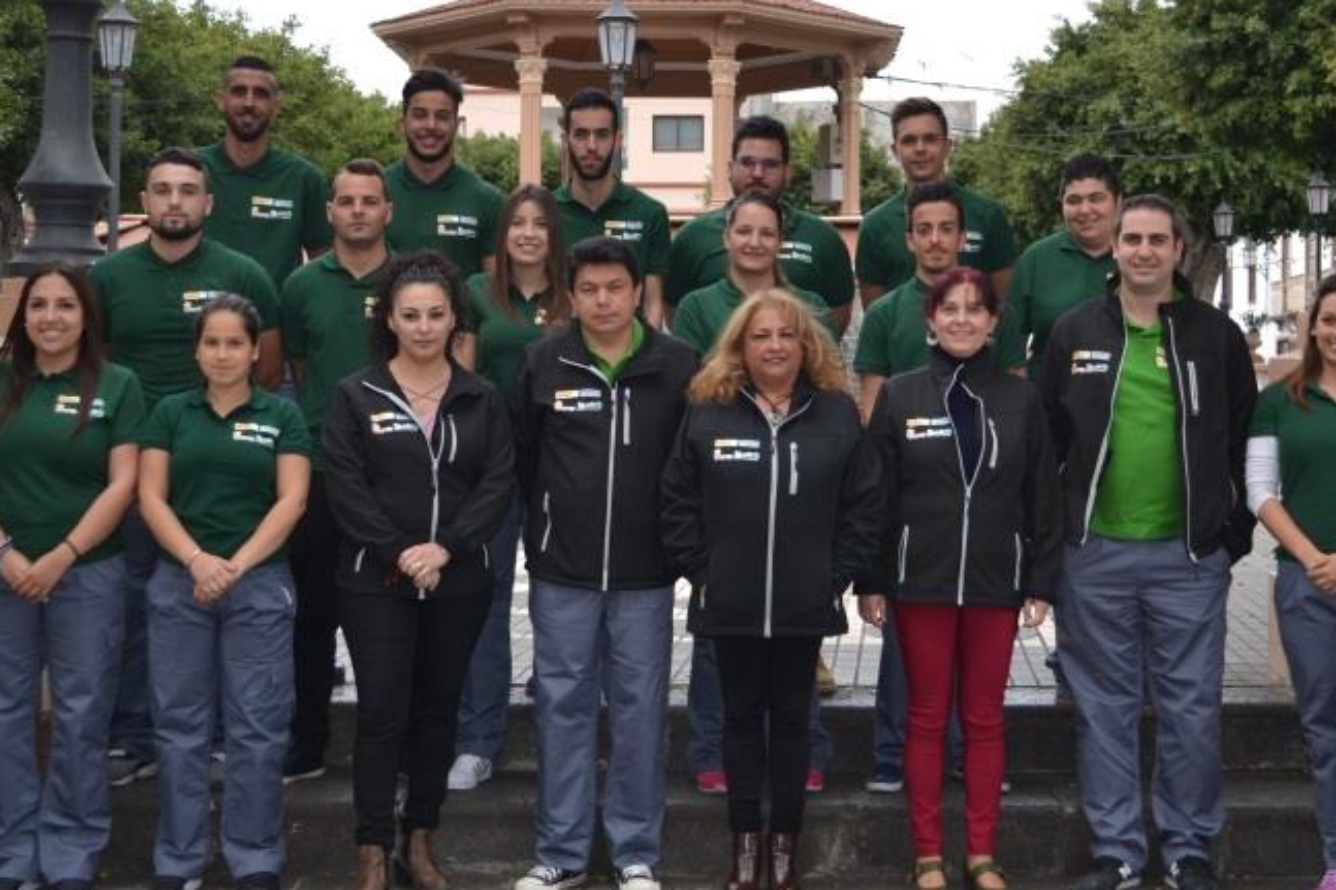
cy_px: 321
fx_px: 2115
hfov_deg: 35.0
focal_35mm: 57
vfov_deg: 23.7
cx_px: 739
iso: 160
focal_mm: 24
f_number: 4
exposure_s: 1/125
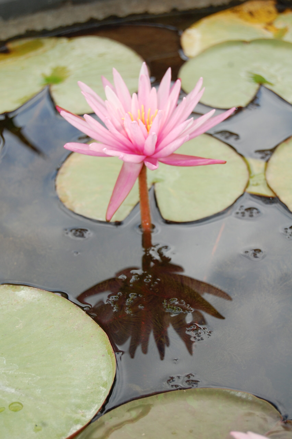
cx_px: 146
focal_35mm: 82
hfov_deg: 16.5
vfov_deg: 24.6
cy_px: 220
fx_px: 1006
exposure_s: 1/400
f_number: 5.6
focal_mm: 55
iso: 400
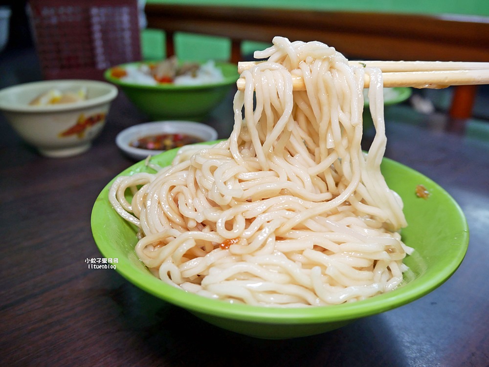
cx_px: 244
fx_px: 396
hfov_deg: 63.4
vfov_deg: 49.8
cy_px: 184
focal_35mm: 28
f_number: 3.5
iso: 250
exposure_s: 1/60
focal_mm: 14
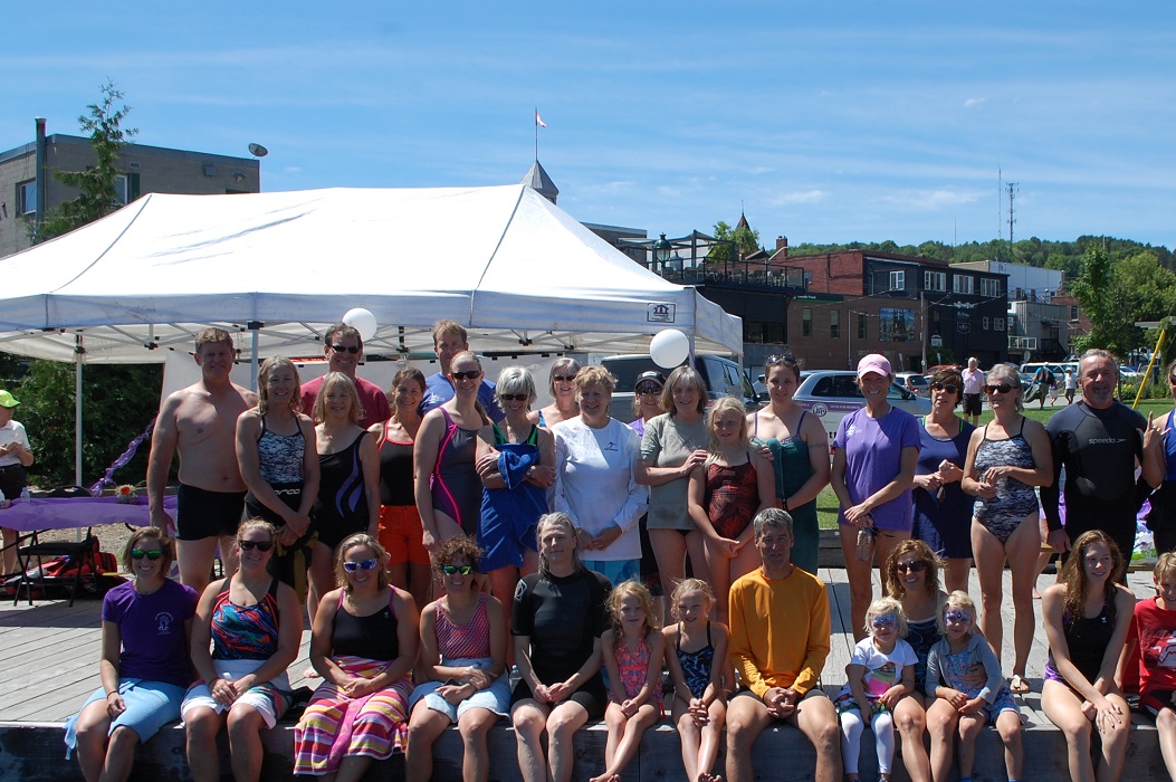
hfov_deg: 44.1
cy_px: 456
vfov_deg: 30.4
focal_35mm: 44
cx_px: 756
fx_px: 1436
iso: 200
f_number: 9
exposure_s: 1/320
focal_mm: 22
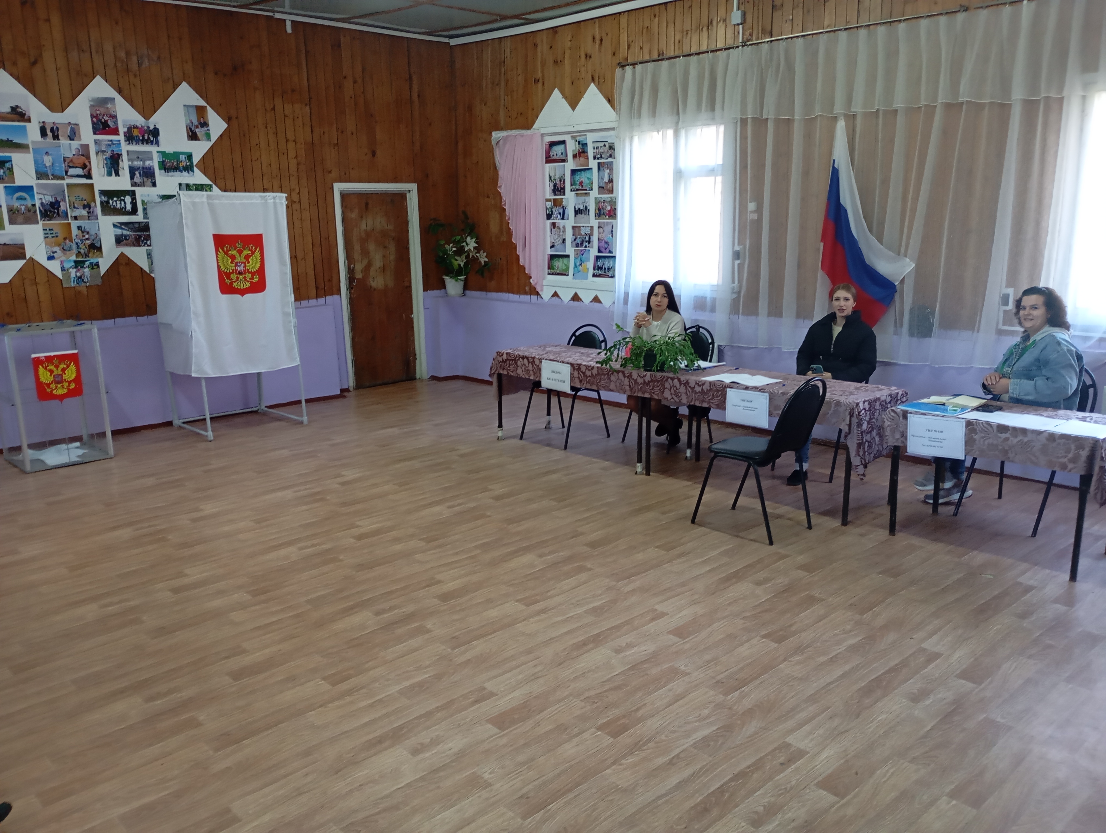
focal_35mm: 28
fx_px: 896
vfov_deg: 49.9
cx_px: 553
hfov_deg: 63.4
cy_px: 416
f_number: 1.8
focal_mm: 4.27
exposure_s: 1/33.3
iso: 1161
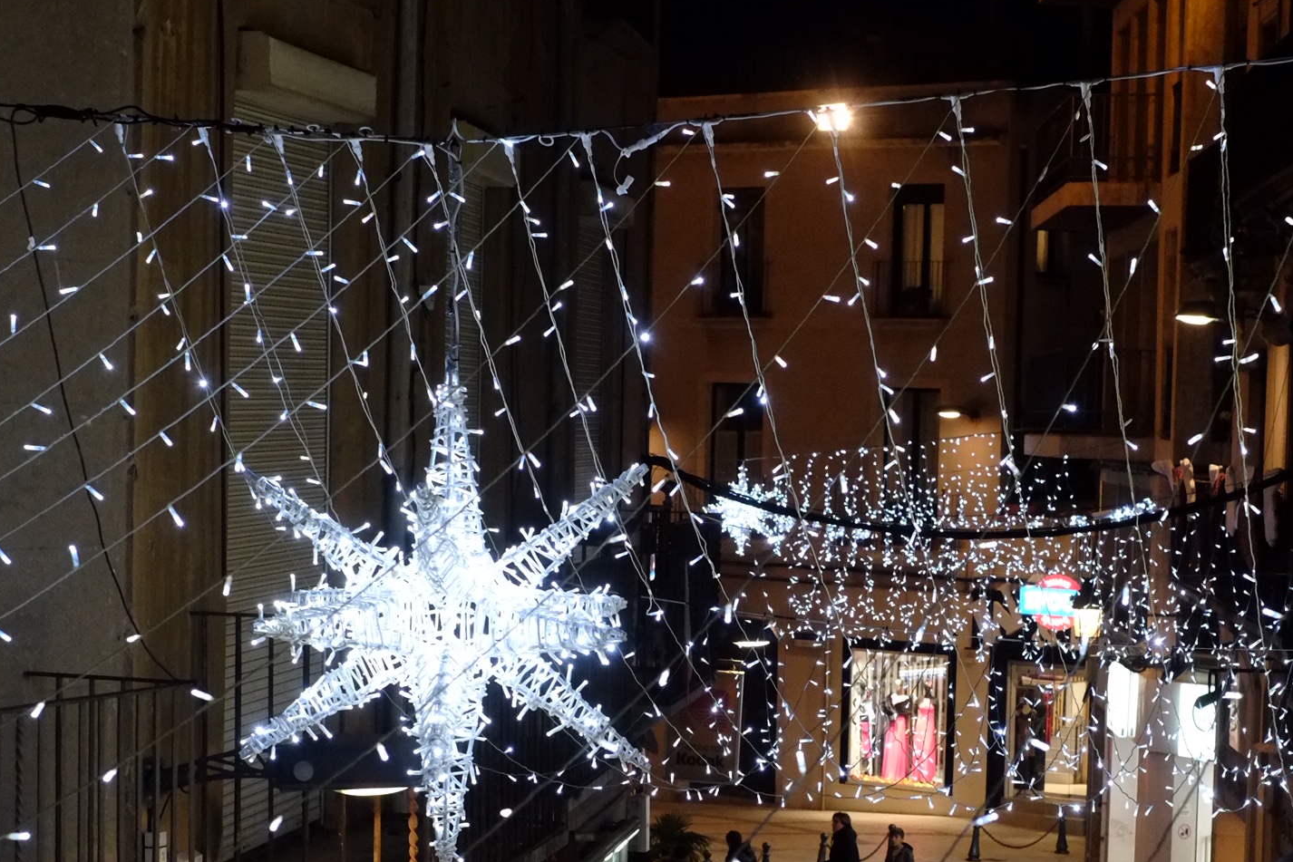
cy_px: 698
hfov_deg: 22.3
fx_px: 3269
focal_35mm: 91
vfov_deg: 14.9
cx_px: 765
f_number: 4
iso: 3200
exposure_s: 1/125
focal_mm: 35
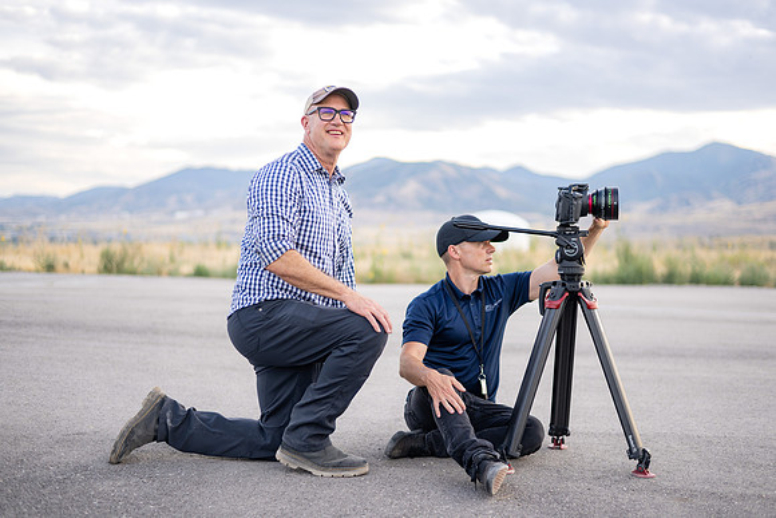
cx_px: 388
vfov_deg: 27.0
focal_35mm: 50
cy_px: 259
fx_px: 1078
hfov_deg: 39.6
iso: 200
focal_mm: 50
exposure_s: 1/640
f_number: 1.8
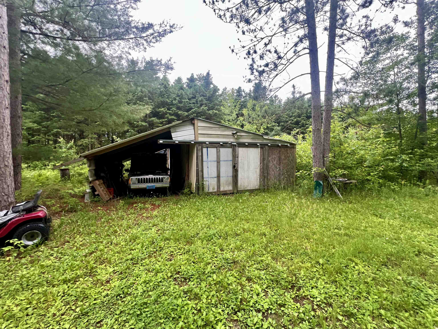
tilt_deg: +1.7
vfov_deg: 89.9
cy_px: 164
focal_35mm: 13
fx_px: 164
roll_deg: +2.5
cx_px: 219
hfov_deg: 106.2
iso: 125
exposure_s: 1/99
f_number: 1.8
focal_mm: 1.57
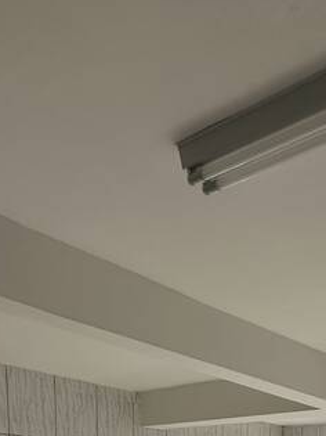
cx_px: 366
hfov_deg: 27.5
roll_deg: -0.3
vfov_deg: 29.2
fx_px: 603
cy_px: 610
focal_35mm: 48
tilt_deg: -8.5
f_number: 2.2
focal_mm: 2.22
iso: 40
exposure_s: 1/149
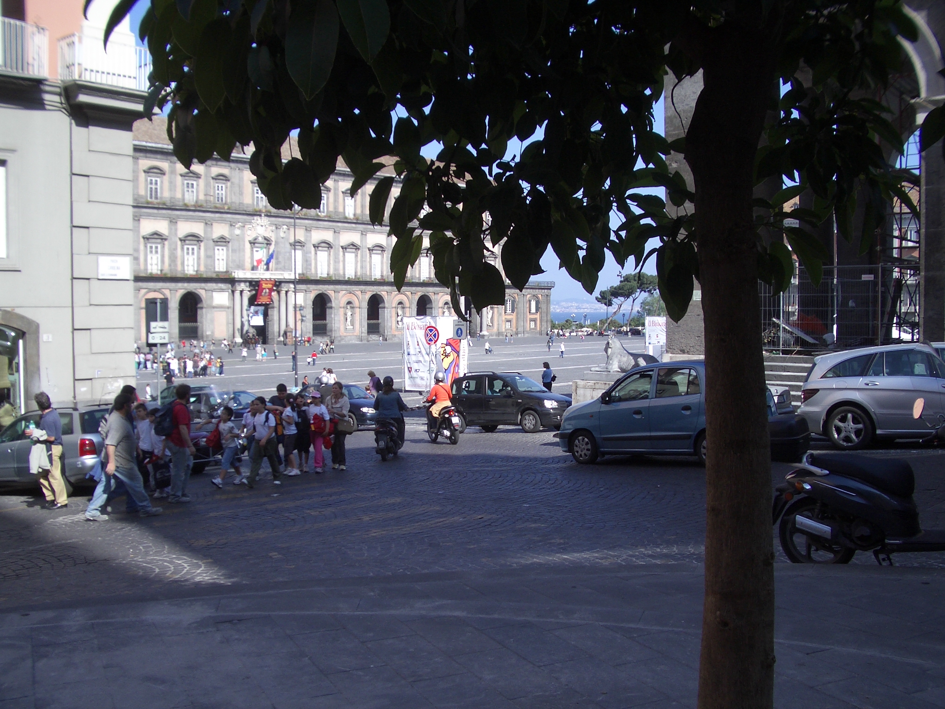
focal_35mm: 35
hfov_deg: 52.6
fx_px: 955
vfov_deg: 40.7
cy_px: 354
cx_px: 472
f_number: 4.3
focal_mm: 5.8
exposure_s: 1/400
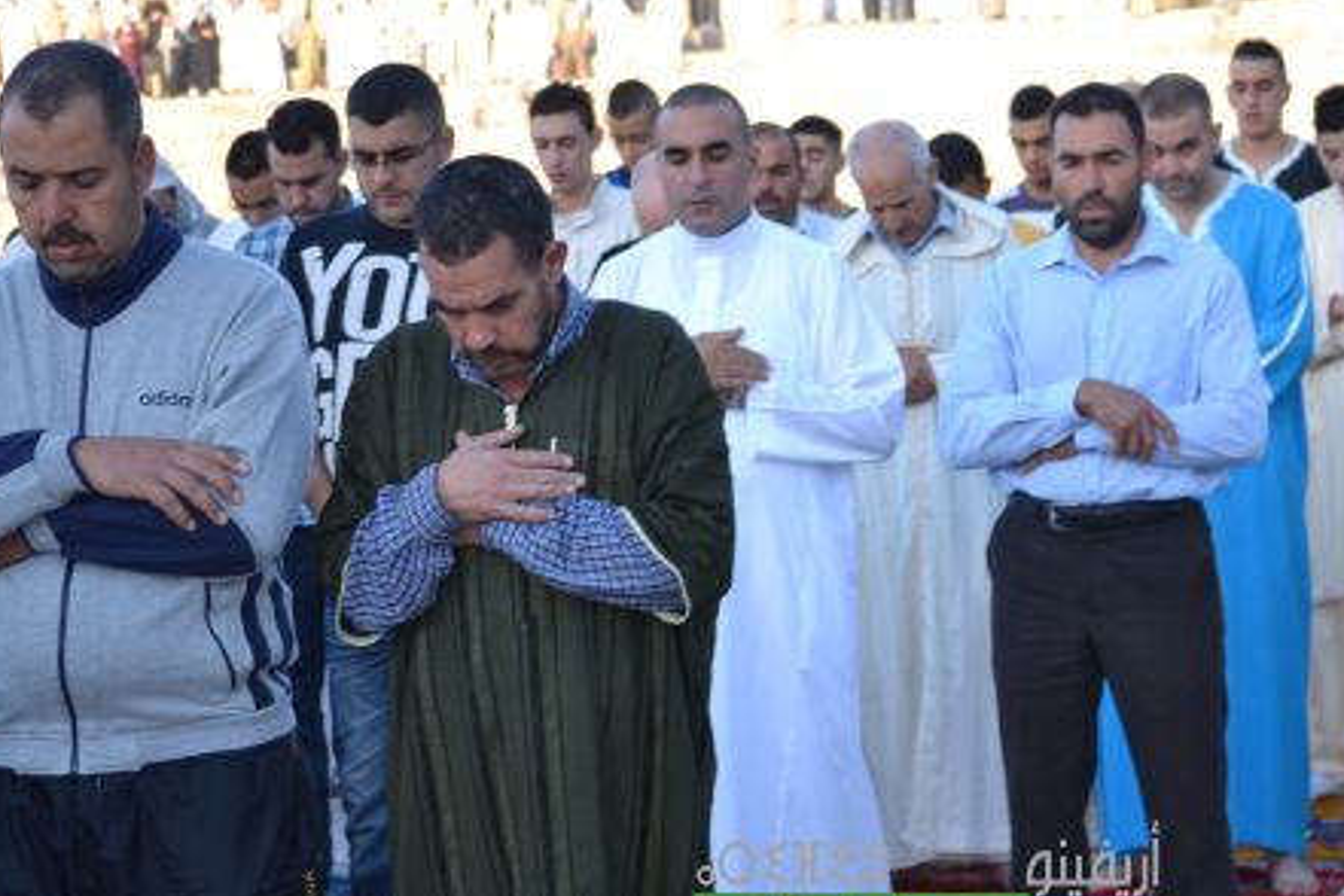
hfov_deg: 17.0
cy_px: 494
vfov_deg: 11.4
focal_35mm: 120
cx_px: 936
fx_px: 4469
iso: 100
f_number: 4
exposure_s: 1/200
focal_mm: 55
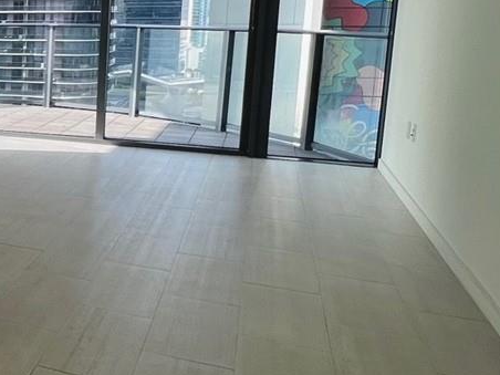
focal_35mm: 46
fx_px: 664
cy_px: 131
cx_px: -129
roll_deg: +0.2
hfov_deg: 32.4
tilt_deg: -11.2
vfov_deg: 31.3
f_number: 1.8
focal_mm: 1.57
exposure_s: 1/167
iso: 32
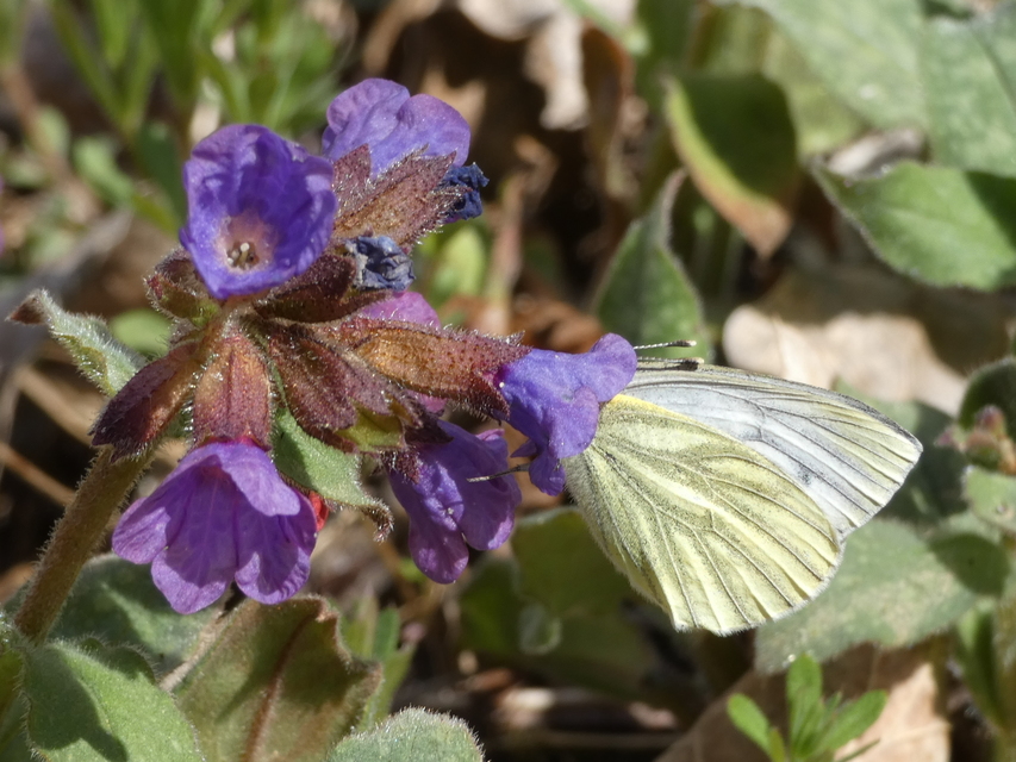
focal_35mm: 169
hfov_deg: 11.7
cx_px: 508
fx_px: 4961
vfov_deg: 8.8
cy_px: 381
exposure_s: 1/80
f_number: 5.5
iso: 80
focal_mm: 30.2
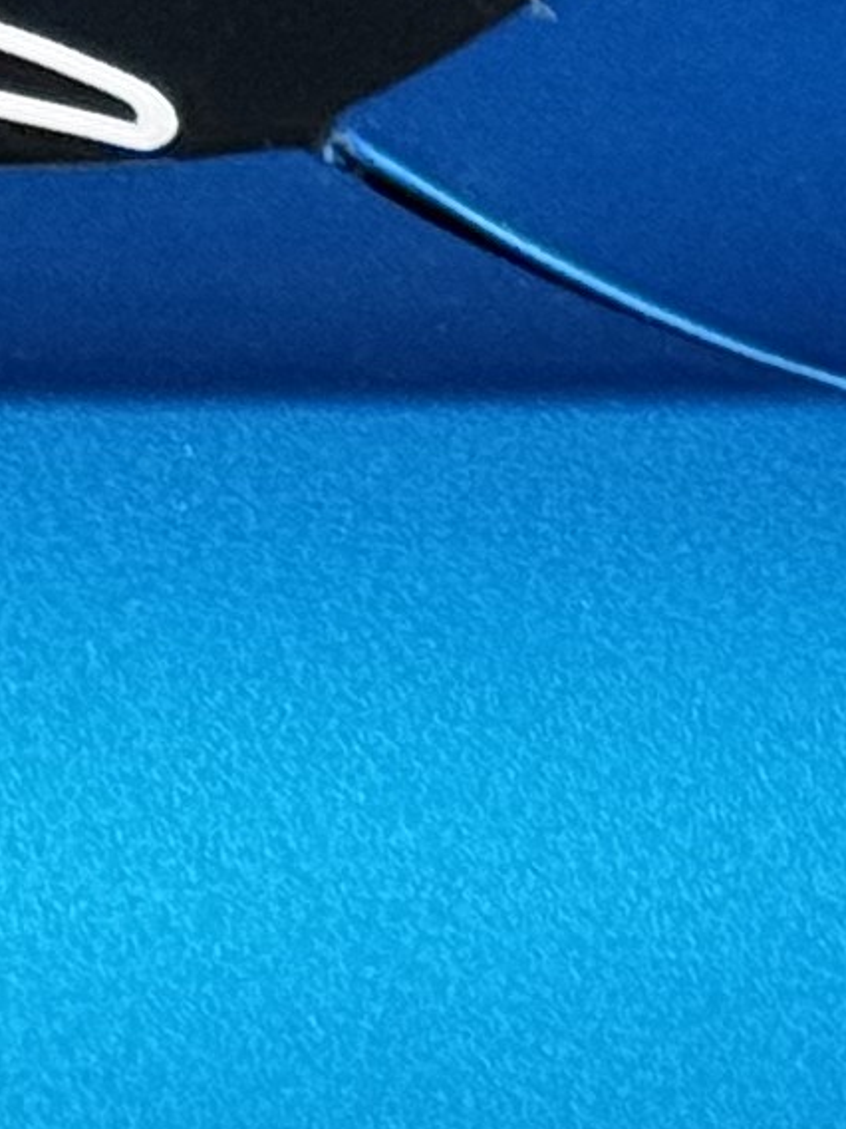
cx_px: 2709
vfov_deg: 5.7
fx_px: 11112
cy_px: -849
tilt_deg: -21.5
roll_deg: +0.9
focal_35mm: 341
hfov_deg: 4.2
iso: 250
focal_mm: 6.76
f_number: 1.78
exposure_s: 1/40
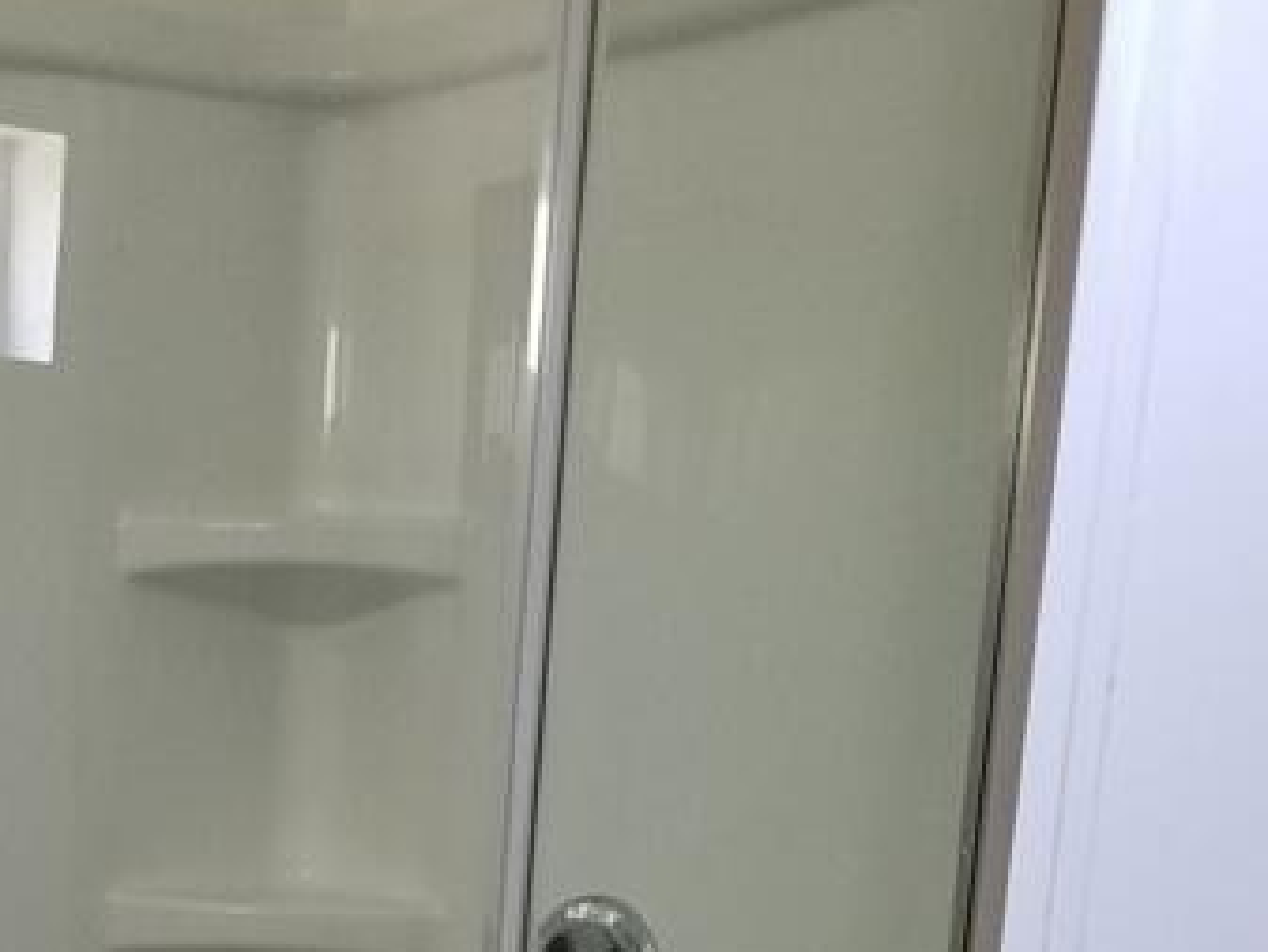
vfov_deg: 18.5
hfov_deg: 25.2
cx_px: 45
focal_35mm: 74
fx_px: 2712
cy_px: 1246
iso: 200
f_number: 1.7
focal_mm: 4.3
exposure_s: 1/33
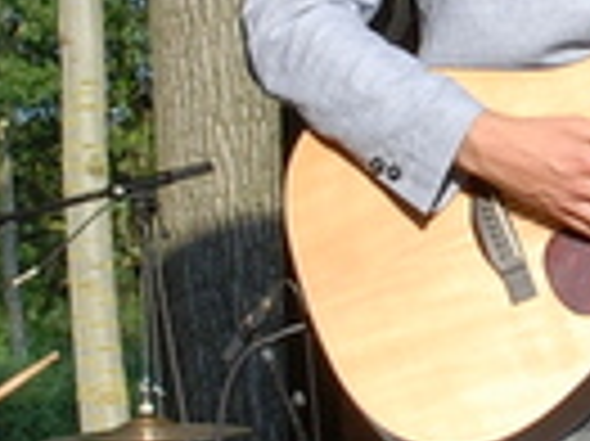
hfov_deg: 8.0
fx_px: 4200
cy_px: 344
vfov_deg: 6.0
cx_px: 329
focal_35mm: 247
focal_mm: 31
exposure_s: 1/320
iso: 320
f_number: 9
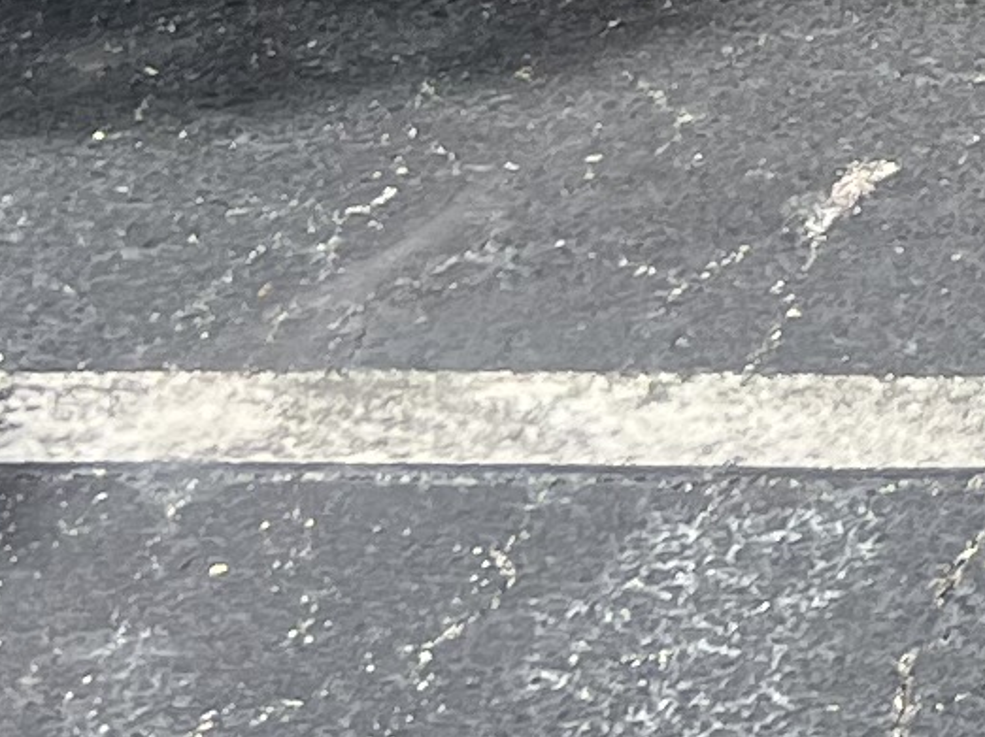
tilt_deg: -12.4
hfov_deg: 9.1
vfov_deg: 7.0
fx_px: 5717
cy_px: -929
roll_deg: -1.0
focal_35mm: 201
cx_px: 2130
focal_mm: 5.7
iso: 50
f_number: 1.5
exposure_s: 1/1531
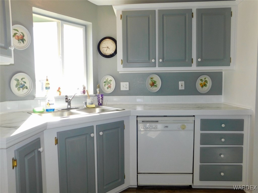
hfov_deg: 74.0
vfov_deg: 58.8
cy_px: 96
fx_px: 171
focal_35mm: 23
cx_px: 129
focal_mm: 4
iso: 125
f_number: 3
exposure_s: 1/125
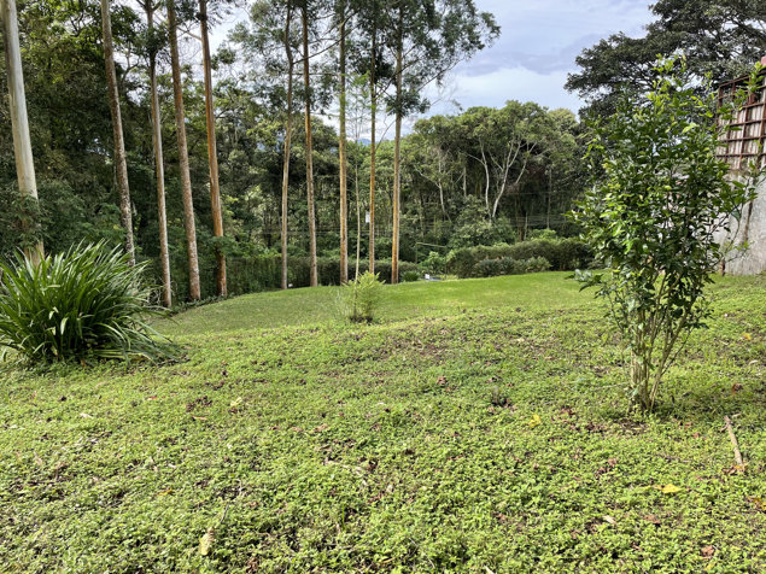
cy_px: 287
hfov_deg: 67.3
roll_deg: +0.2
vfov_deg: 53.0
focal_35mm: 26
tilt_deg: -11.9
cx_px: 383
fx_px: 575
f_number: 1.6
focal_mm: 4.2
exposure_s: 1/744
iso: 32
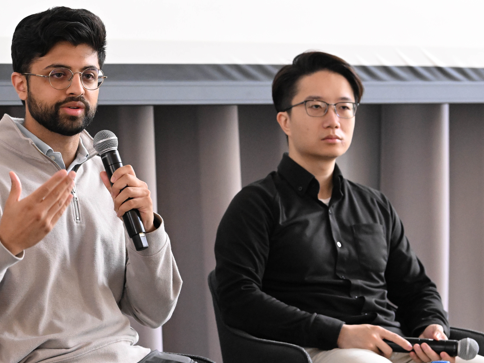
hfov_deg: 10.7
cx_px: 127
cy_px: 198
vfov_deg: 8.0
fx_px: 2587
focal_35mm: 185
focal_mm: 110
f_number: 5.6
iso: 6400
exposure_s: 1/320
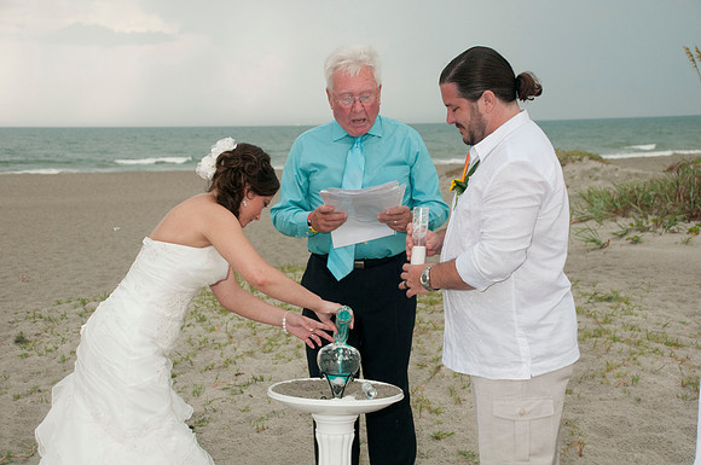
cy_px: 232
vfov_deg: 22.6
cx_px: 350
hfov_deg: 33.4
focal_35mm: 60
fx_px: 1167
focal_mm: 40
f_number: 5.6
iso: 400
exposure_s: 1/100
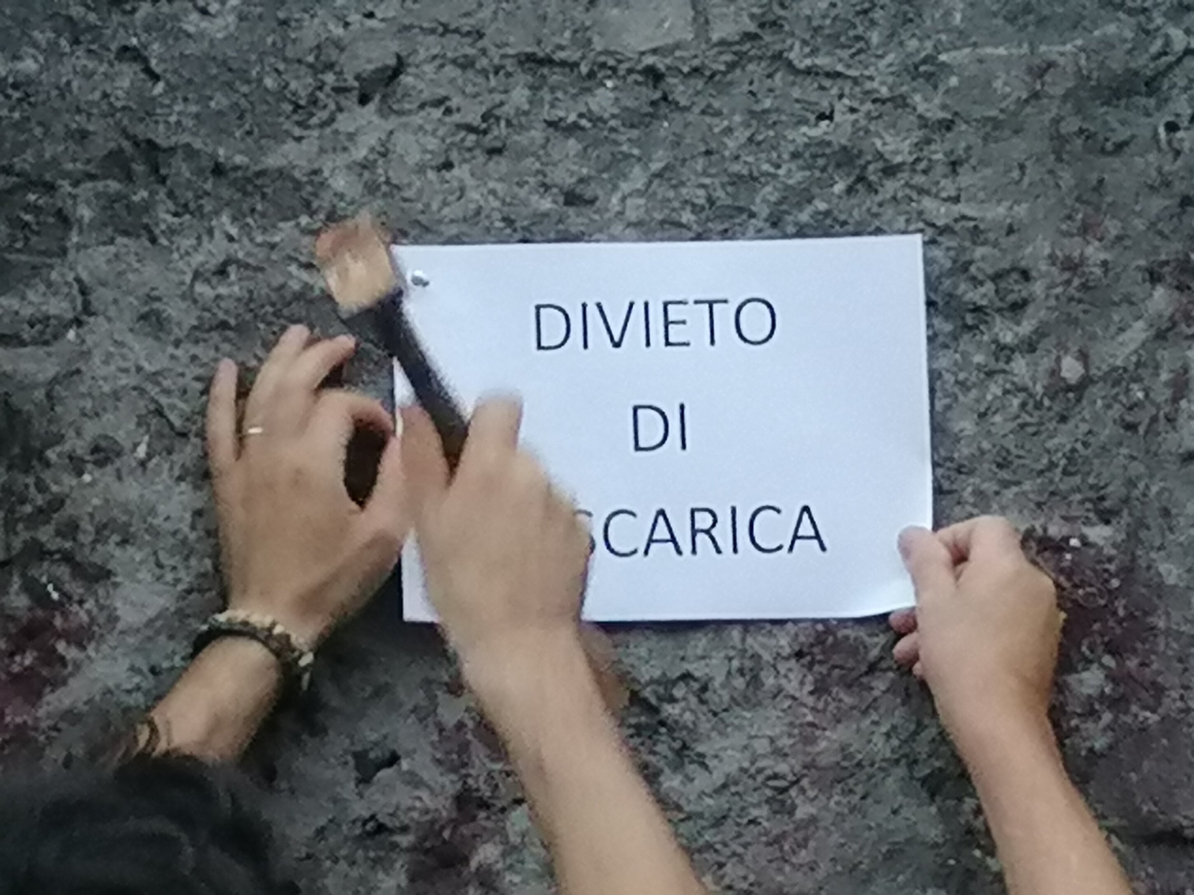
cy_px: 448
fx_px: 5553
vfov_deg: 9.2
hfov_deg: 12.3
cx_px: 597
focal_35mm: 161
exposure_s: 1/25
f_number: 1.8
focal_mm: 4.75
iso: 500
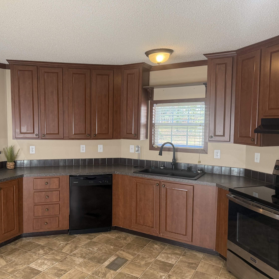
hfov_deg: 54.9
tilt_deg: -4.5
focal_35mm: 29
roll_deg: +0.2
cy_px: 141
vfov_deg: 55.6
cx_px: 102
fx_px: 264
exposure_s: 1/120
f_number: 1.78
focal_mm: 6.76
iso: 250
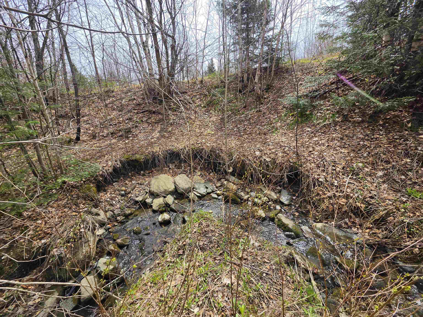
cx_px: 212
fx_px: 159
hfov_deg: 106.2
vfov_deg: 89.9
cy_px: 158
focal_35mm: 13
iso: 32
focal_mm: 2.2
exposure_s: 1/1192
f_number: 1.9
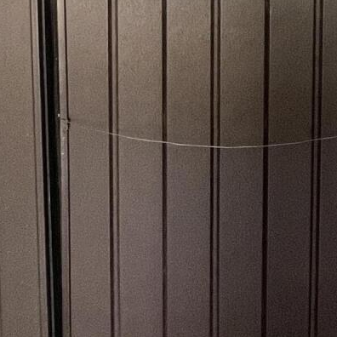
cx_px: 266
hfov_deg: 28.9
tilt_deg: -4.9
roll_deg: -0.1
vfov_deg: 27.5
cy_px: -14
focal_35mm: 58
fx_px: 639
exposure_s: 1/62
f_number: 1.8
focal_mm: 1.57
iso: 250
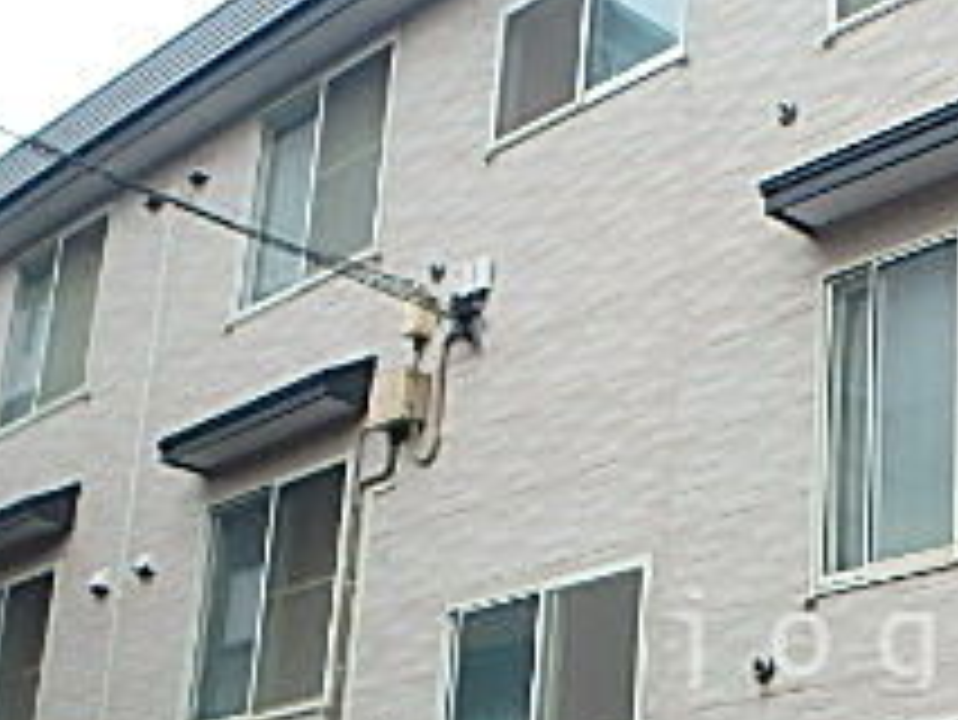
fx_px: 1745
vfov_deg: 22.8
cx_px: 976
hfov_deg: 28.6
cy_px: 634
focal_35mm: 63
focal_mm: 3.7
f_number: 3.5
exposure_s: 1/125
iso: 125
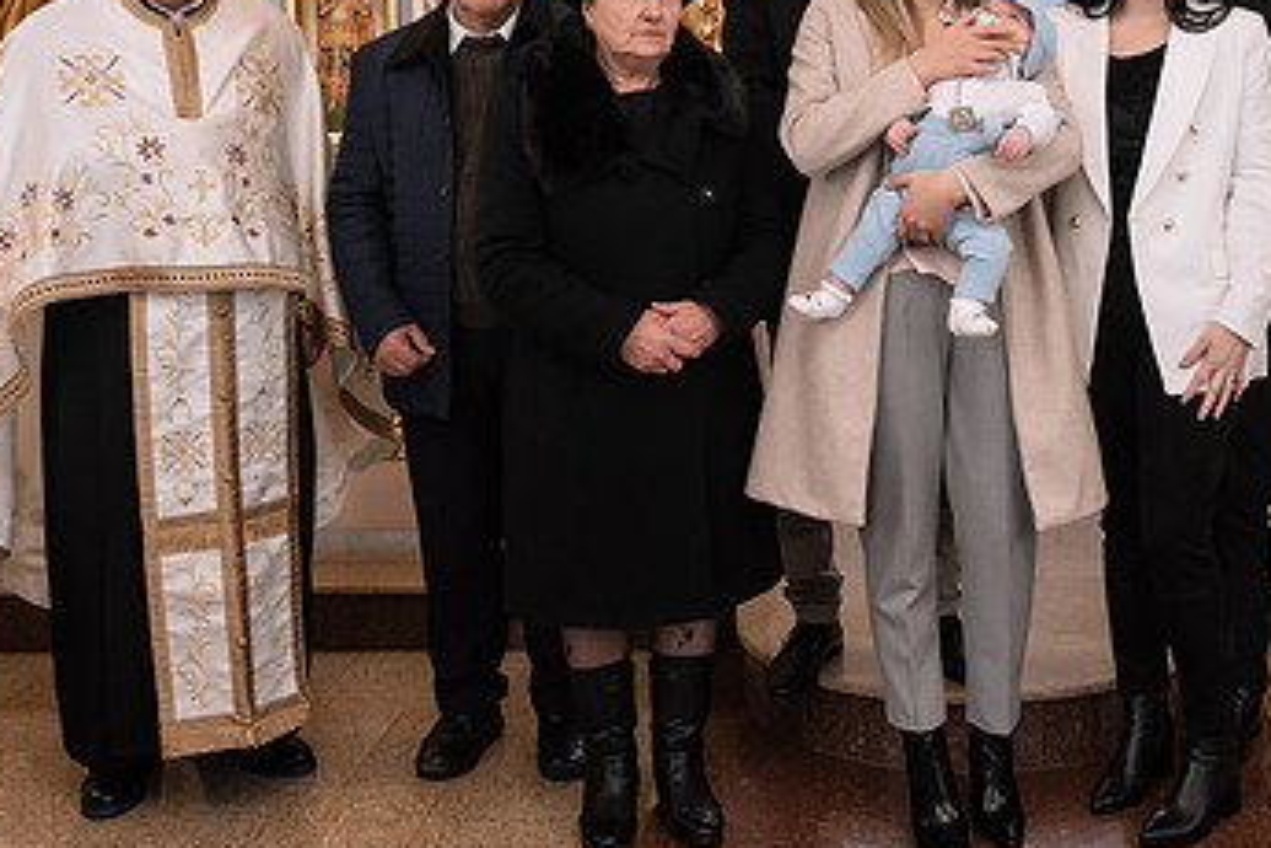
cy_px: 187
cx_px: 988
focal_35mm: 57
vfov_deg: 23.5
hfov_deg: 34.2
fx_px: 2012
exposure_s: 1/125
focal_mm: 31
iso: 800
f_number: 2.8
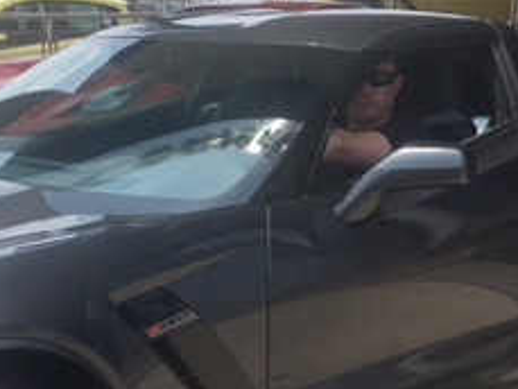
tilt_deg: -17.3
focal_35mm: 81
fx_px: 1213
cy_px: 391
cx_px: 72
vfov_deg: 17.8
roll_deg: -2.9
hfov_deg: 23.6
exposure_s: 1/1068
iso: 25
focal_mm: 4.15
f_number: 2.2
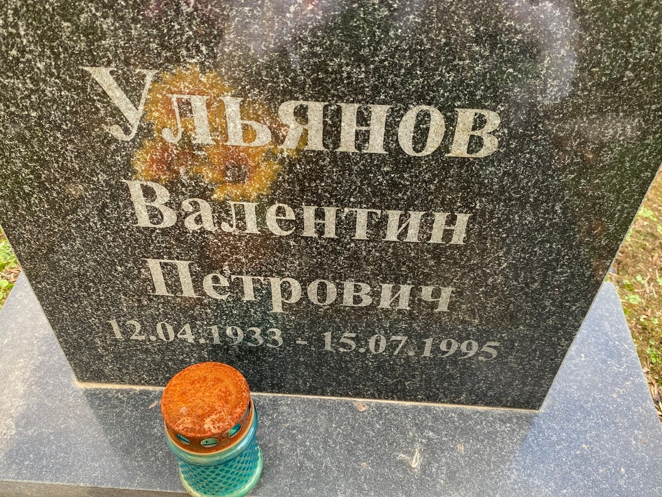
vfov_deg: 44.0
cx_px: 329
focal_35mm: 32
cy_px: 297
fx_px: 612
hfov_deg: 56.8
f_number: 1.8
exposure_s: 1/122
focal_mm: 4.25
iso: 40
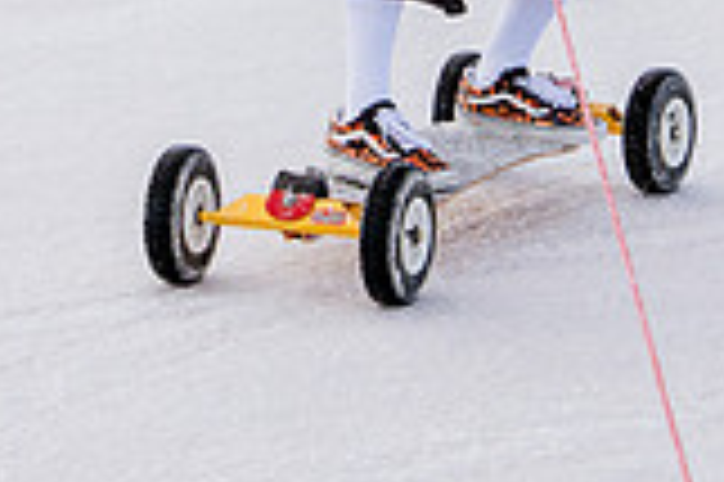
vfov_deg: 5.3
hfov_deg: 8.0
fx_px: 5143
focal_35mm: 256
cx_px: 31
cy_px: -381
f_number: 5.6
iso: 400
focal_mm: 58
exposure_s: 1/1600
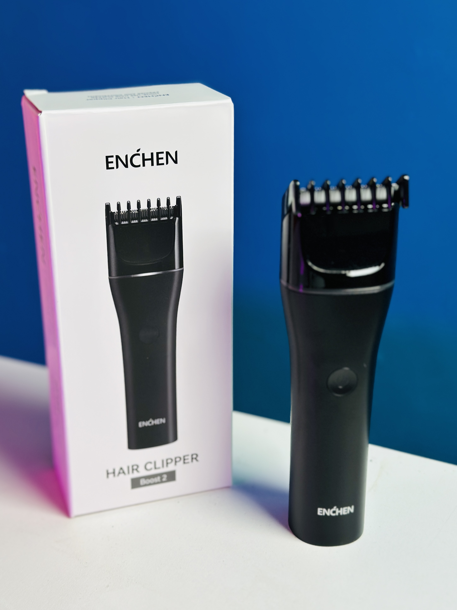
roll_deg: -0.7
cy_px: 310
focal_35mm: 50
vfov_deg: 38.2
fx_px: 880
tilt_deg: -21.7
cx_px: 221
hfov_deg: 29.1
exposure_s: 1/50
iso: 125
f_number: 1.78
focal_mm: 6.86
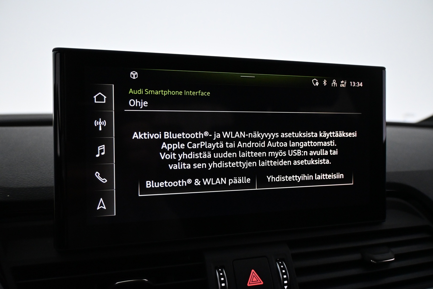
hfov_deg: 59.5
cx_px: 216
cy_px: 144
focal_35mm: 32
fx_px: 379
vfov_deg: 41.7
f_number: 4
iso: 3200
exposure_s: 1/125
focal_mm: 21
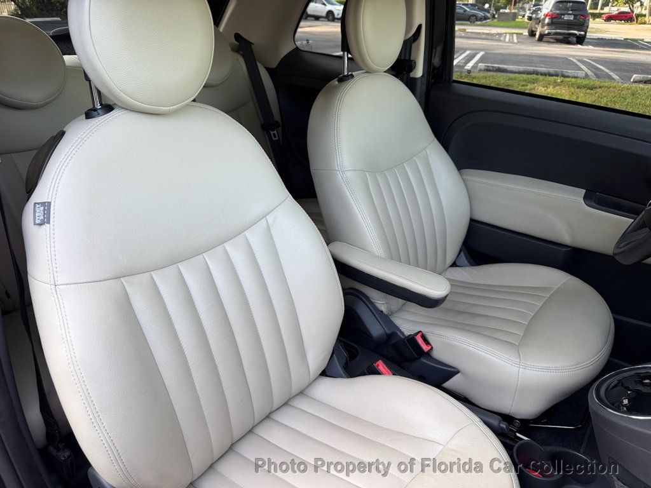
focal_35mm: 24
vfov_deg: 56.8
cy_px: 244
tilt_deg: -27.2
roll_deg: -2.1
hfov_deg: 71.6
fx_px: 451
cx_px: 326
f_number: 1.78
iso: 50
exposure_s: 1/121
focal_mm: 6.76
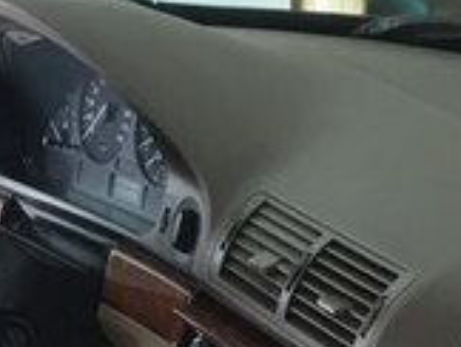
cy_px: 693
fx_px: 1574
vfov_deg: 11.4
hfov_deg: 16.6
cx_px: 361
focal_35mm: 118
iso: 80
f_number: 2.2
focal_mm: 4.15
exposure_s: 1/33
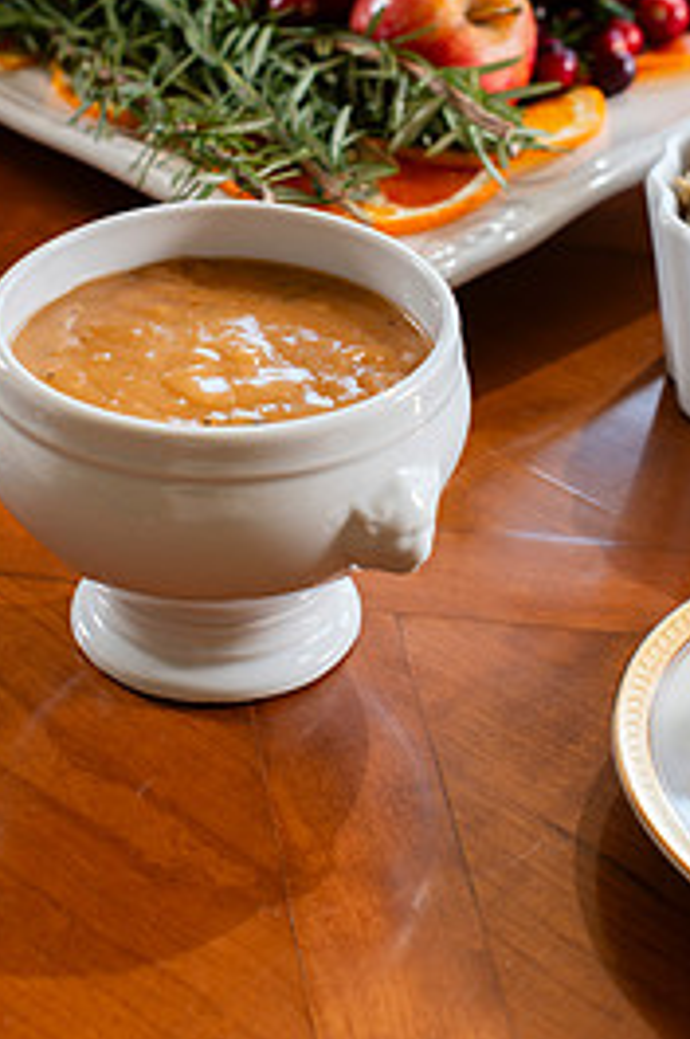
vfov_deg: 23.8
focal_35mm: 85
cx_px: 341
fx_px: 2450
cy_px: 294
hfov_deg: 16.0
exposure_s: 1/60
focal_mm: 50
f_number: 5.6
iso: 250
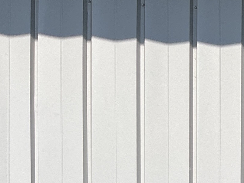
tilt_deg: -5.4
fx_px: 917
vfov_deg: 10.0
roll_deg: -2.8
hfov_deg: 12.8
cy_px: 436
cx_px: 517
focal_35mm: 130
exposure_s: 1/4310
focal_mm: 5.1
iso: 50
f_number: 1.6
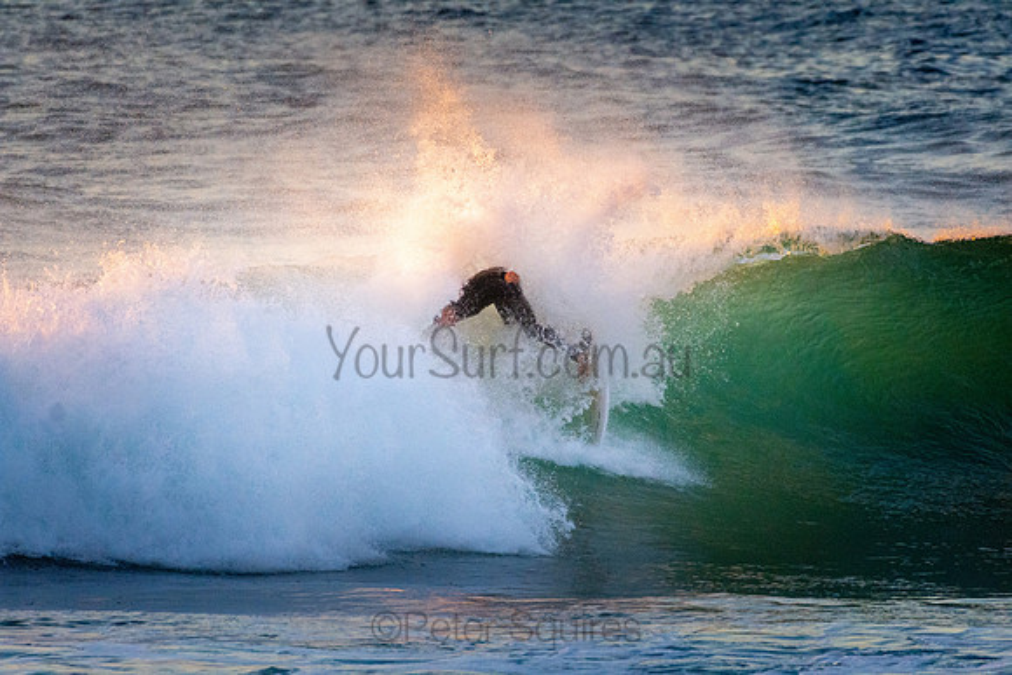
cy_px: 338
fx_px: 21087
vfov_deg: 1.8
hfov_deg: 2.7
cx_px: 506
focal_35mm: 750
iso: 2500
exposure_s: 1/1600
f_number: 5.6
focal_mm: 500
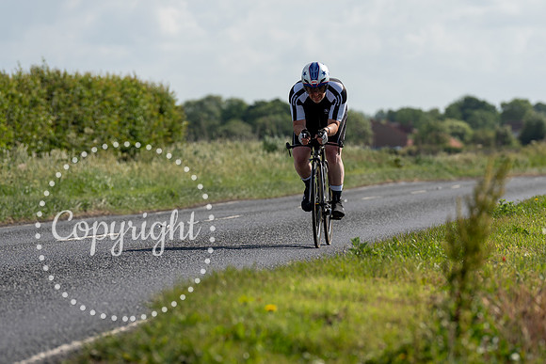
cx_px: 317
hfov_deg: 8.4
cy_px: 153
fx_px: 3729
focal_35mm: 246
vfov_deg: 5.6
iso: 125
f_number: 5
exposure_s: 1/1000
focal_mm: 200
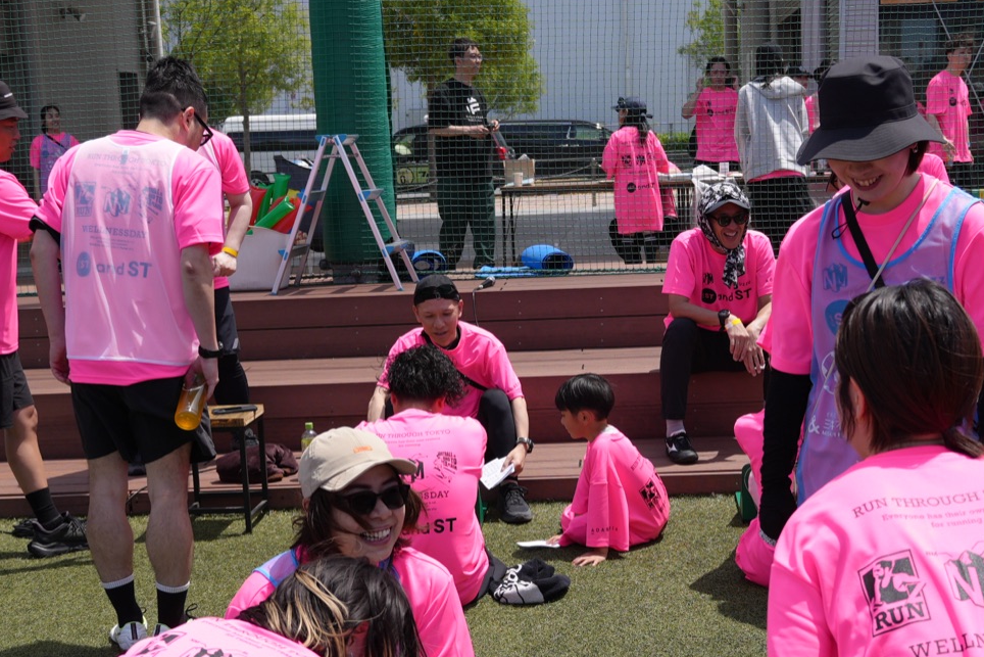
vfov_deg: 24.1
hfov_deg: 35.5
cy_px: 439
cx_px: 611
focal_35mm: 56
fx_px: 1531
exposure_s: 1/800
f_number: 4.5
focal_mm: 18
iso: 100
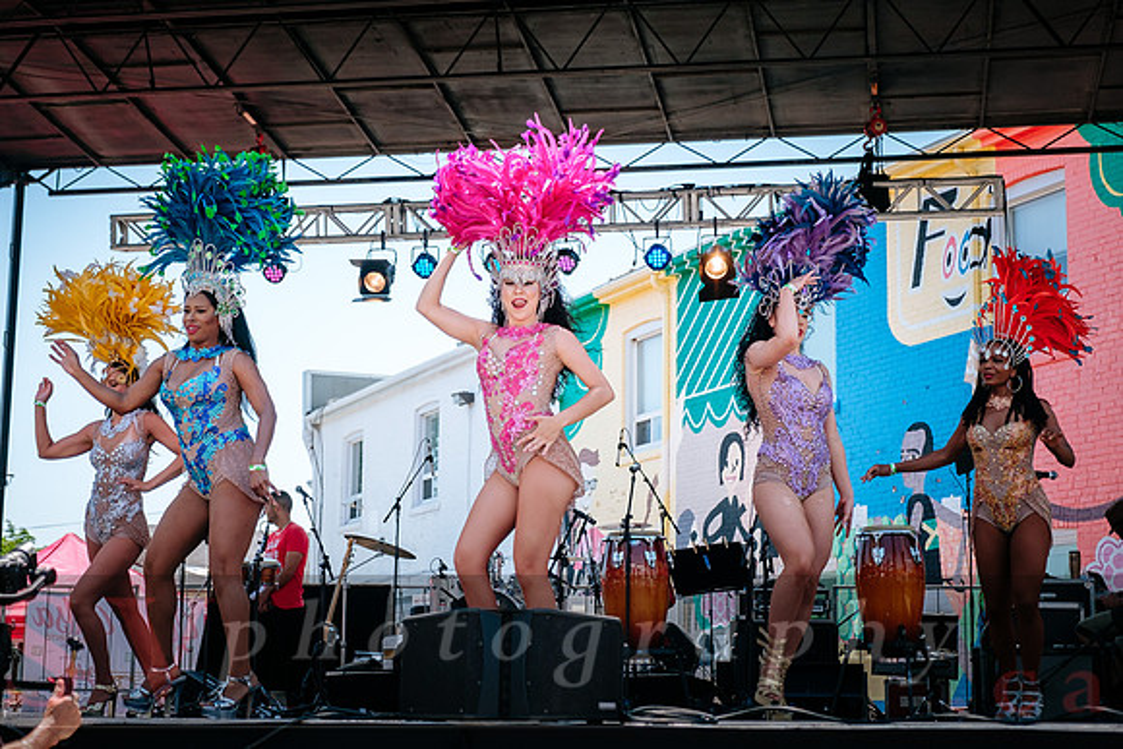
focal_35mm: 66
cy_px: 339
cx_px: 508
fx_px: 2055
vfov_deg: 20.7
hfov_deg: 30.5
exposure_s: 1/2000
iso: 200
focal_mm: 38.8
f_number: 2.8
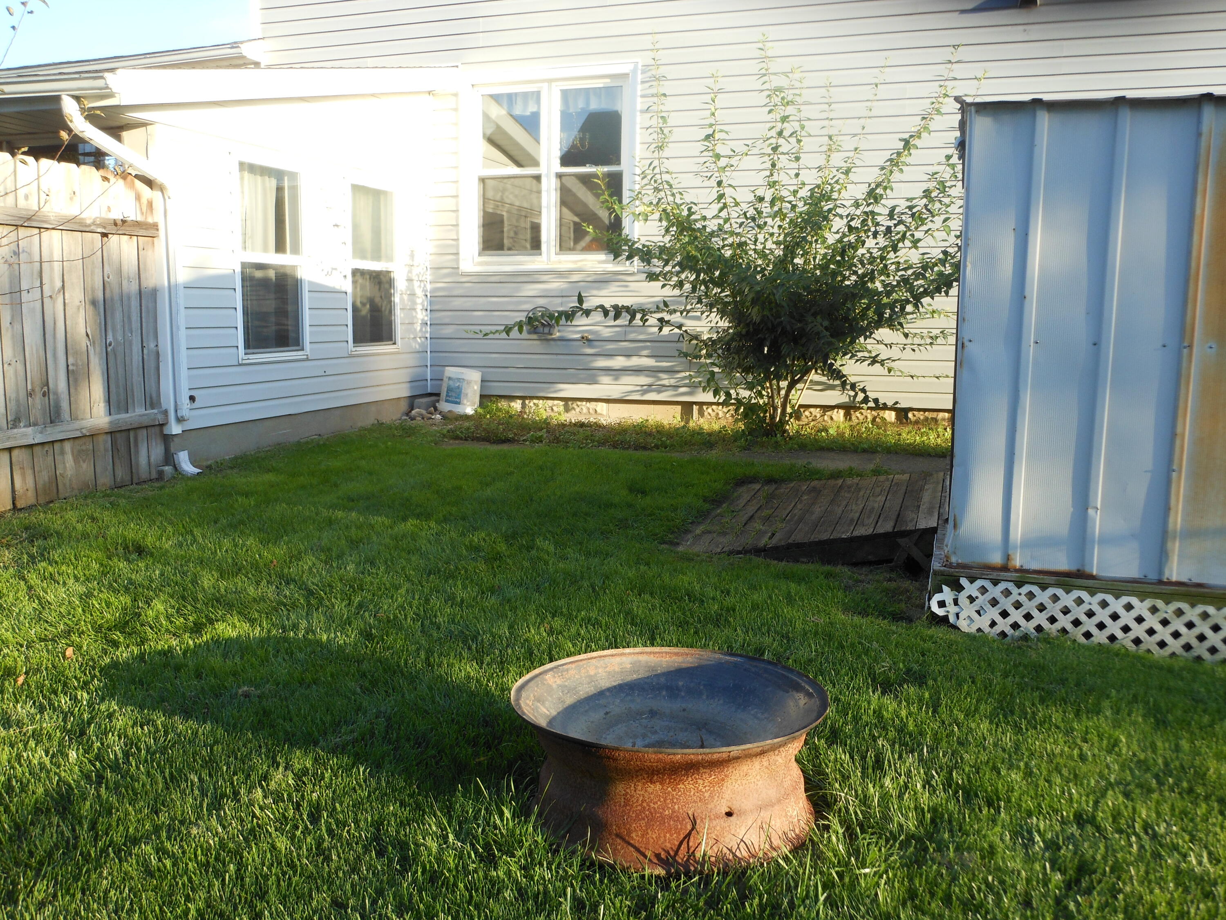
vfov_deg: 42.9
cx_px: 613
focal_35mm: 33
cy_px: 460
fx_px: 1169
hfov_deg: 55.4
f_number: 4
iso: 80
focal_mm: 5.9
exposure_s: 1/100
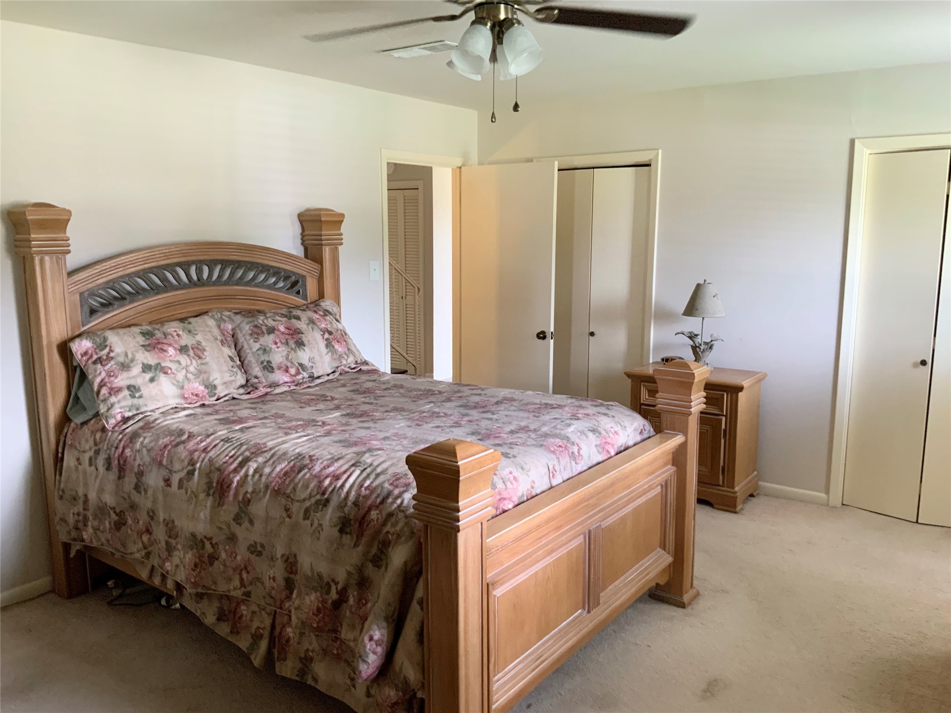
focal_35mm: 29
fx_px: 797
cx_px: 476
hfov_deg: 61.7
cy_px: 356
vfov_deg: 48.2
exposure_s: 1/60
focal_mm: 3
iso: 160
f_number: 1.8
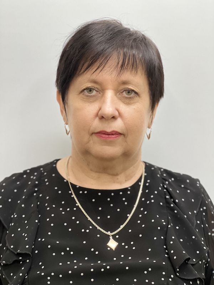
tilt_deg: -4.2
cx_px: 107
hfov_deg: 19.1
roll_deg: -0.7
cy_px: 142
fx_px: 635
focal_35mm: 77
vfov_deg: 25.3
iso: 320
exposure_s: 1/33
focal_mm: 9
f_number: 2.8
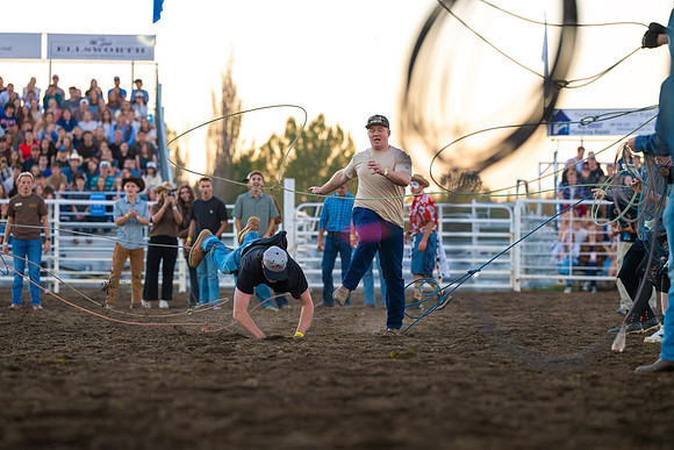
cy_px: 225
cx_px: 337
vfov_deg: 8.3
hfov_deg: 12.4
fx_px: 3090
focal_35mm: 165
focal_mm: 165
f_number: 4
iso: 6400
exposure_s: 1/1600
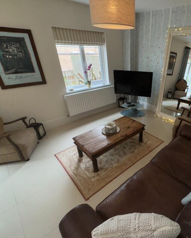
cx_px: 138
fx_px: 134
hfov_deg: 67.3
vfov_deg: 83.3
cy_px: 122
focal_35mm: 19
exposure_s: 1/122
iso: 40
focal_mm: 2.22
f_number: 2.2
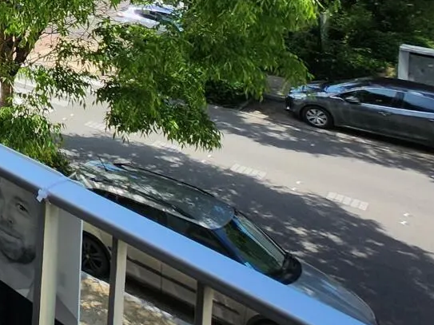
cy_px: -121
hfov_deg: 27.3
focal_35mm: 46
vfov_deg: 25.9
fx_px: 577
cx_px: -230
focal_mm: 1.74
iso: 32
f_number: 2.2
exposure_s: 1/628
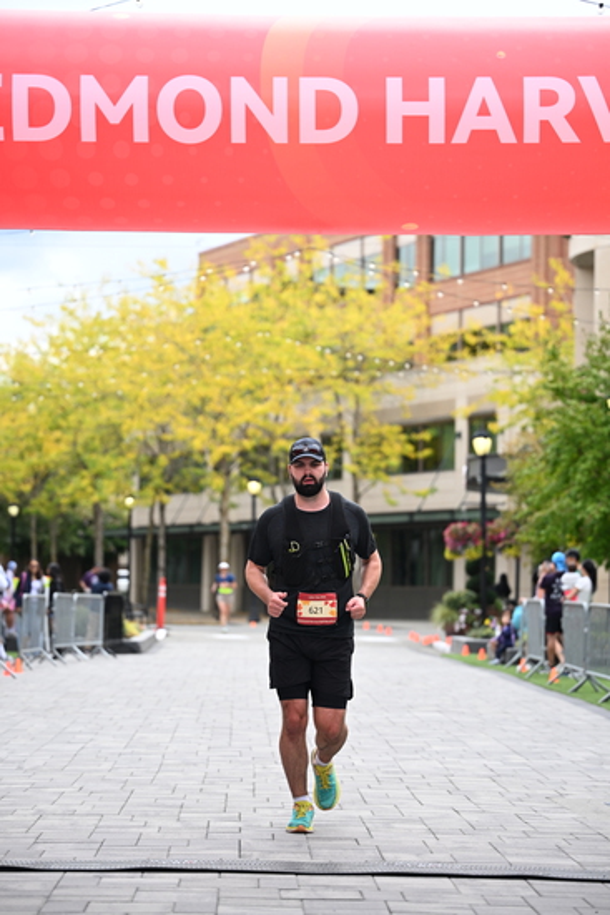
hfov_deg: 14.6
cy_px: 458
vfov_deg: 21.7
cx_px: 305
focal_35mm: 94
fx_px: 2387
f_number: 2.8
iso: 640
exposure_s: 1/2500
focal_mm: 94
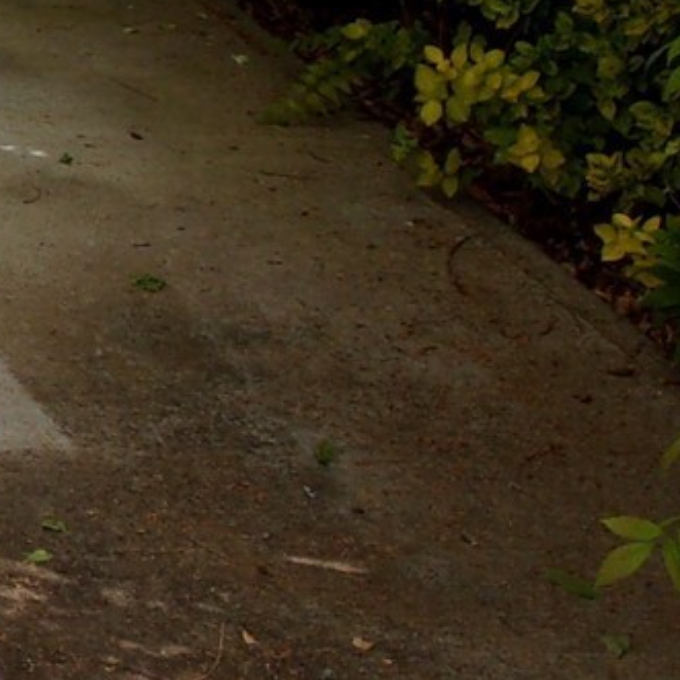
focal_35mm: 154
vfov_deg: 11.2
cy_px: -74
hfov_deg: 10.6
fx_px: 3423
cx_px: -588
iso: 80
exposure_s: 1/220
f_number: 4.5
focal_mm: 6.4
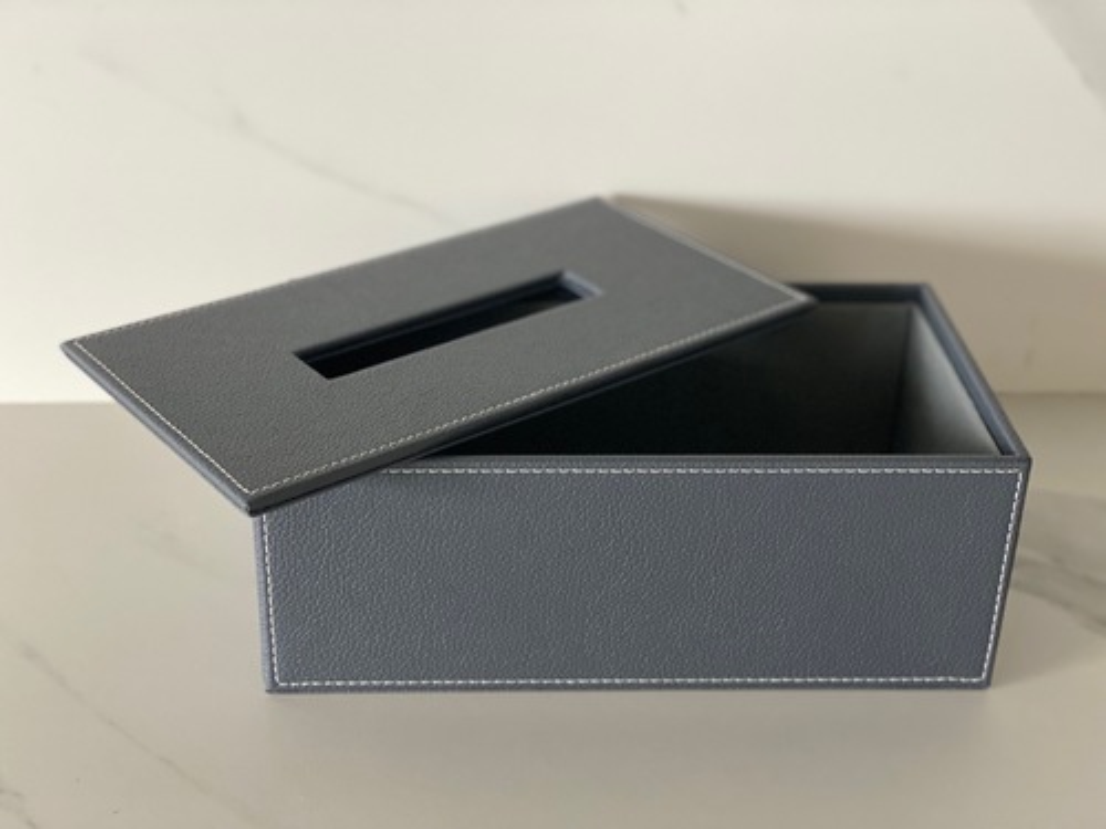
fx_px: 1661
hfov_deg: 36.8
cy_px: 414
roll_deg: -2.2
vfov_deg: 28.0
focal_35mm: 52
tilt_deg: -29.3
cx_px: 553
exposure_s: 1/40
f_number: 2
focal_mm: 6
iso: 200
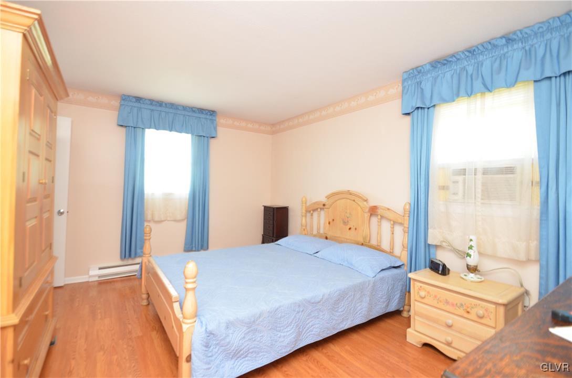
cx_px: 286
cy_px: 189
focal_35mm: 15
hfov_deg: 100.5
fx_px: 238
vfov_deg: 77.1
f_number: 4
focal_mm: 10
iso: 1000
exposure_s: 1/60
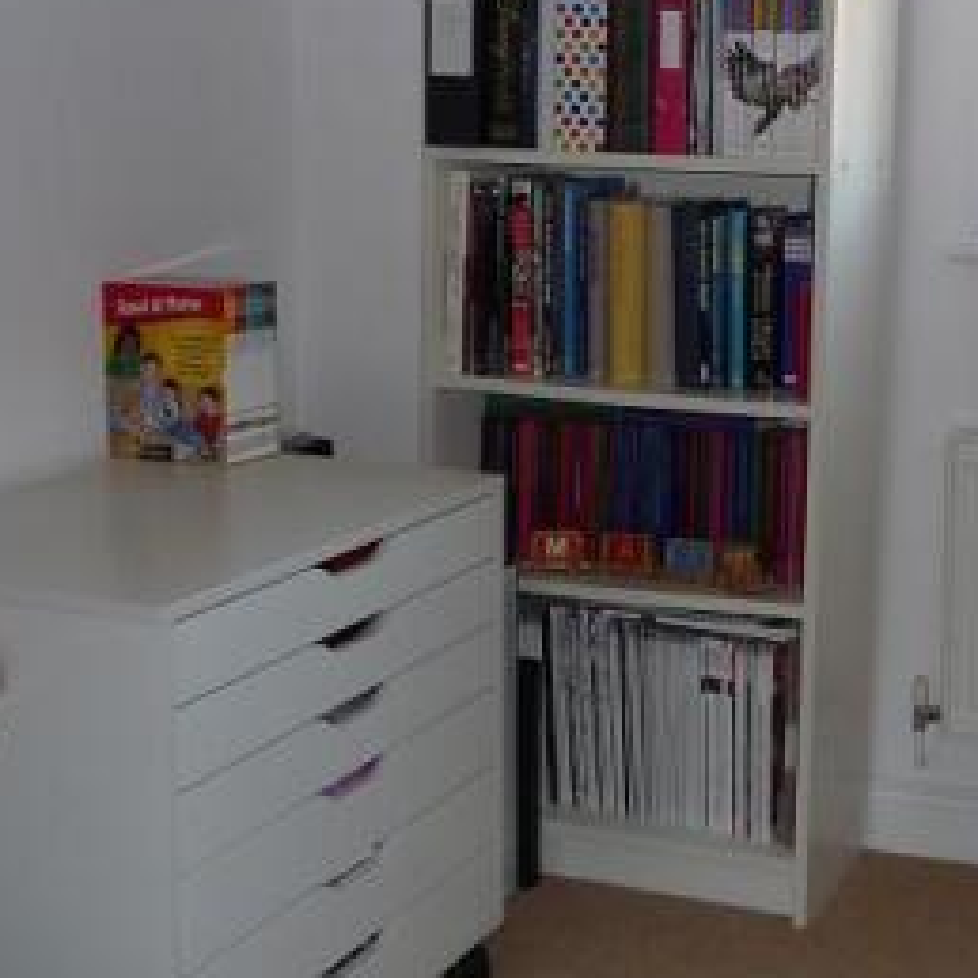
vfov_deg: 30.4
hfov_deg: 29.7
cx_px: 821
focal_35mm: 56
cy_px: 351
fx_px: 1790
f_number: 3.3
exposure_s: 1/30
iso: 100
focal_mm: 4.7
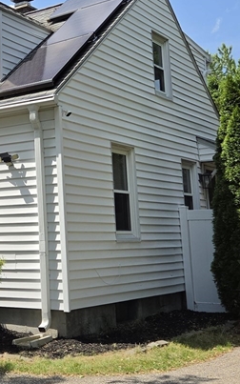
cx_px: -34
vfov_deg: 32.8
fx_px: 649
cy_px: 136
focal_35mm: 62
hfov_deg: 19.9
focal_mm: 5.4
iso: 80
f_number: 1.8
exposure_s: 1/3924
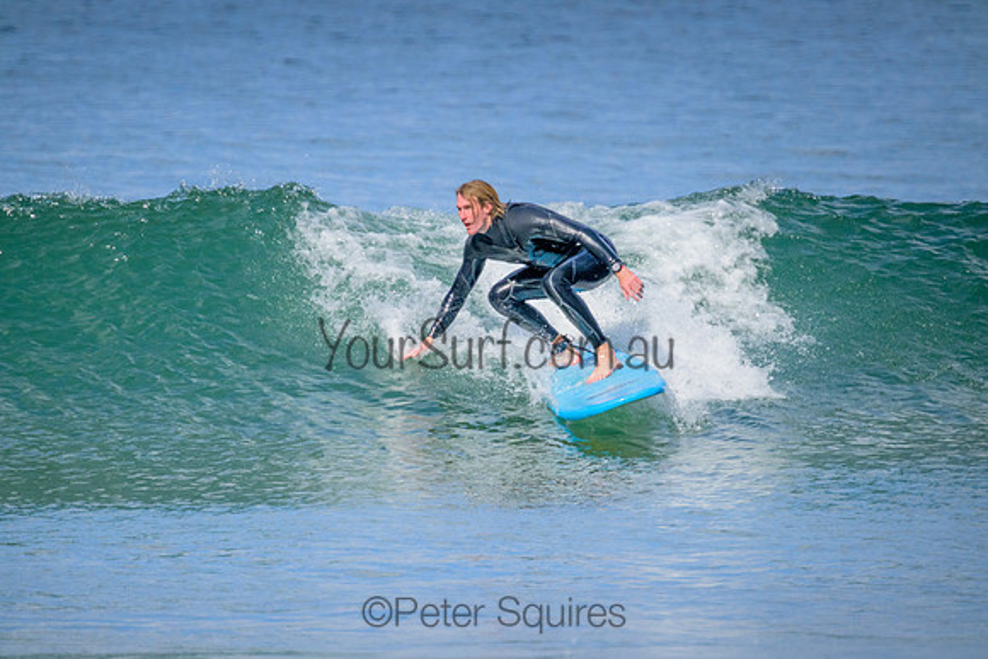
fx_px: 21960
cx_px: 494
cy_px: 330
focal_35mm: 800
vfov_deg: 1.7
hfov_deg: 2.6
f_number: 11
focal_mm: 800
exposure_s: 1/1600
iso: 2000
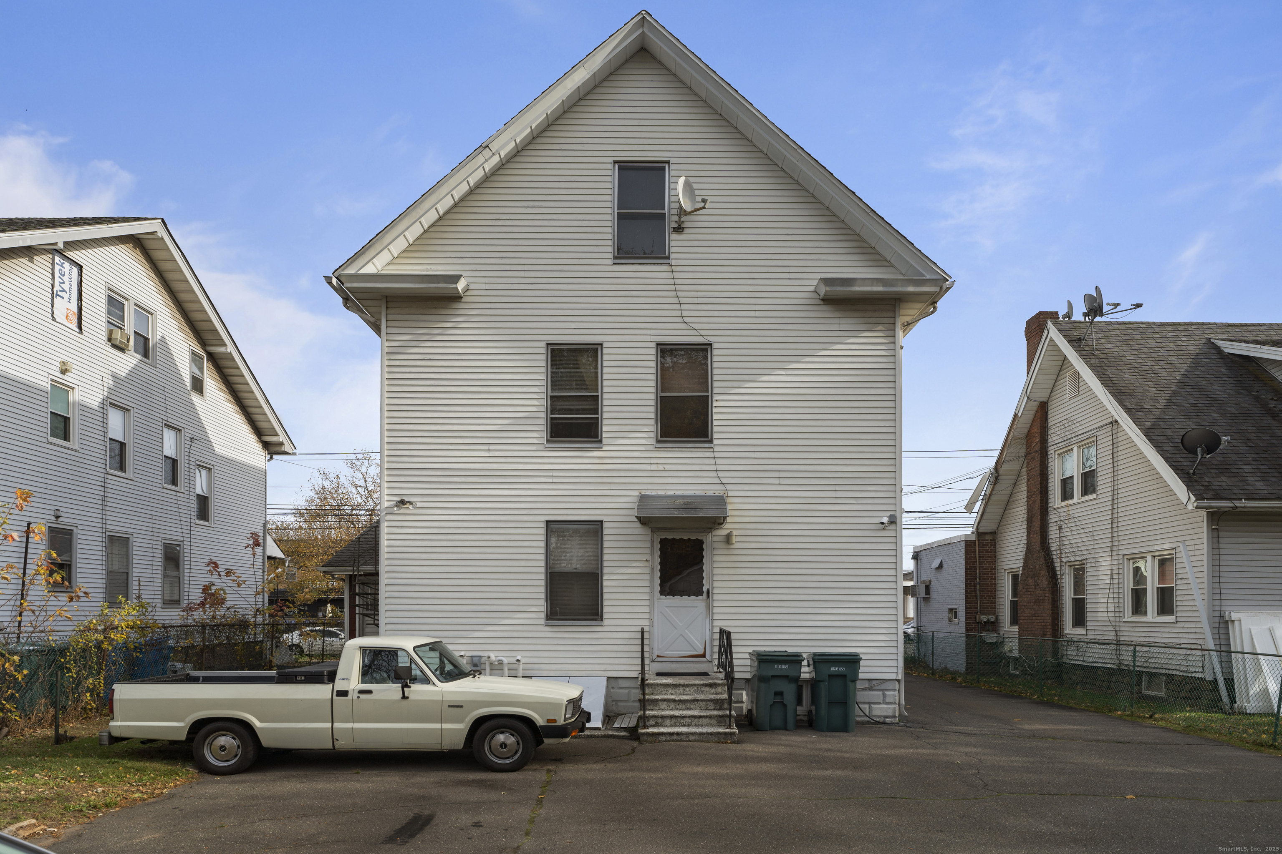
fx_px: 890
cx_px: 641
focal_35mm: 25
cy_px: 427
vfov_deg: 51.3
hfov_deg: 71.5
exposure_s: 1/125
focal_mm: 25
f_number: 8
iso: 125
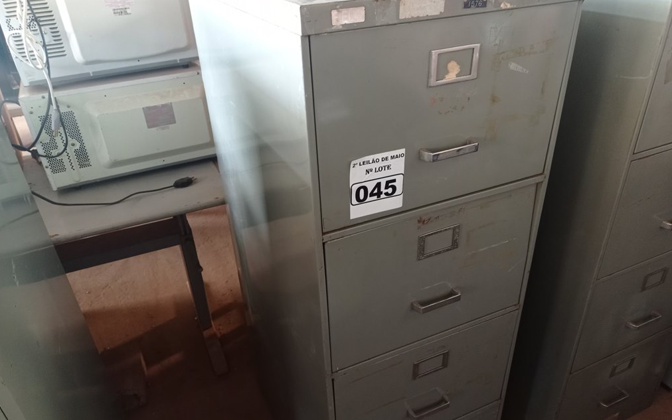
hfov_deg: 62.9
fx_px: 550
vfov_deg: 41.7
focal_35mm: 30
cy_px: 248
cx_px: 333
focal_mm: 4.7
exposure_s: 1/24
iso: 504
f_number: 1.79
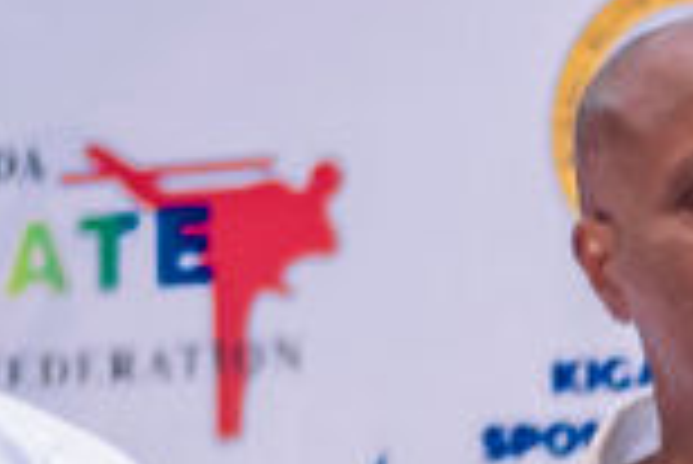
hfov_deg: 5.2
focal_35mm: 389
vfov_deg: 3.5
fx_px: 7495
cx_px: 1575
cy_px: 917
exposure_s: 1/60
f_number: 1.8
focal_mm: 50
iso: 320
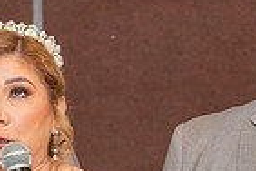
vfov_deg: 4.1
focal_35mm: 333
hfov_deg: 6.2
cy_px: 285
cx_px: 246
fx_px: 2368
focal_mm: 70
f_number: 3.5
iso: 800
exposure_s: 1/125
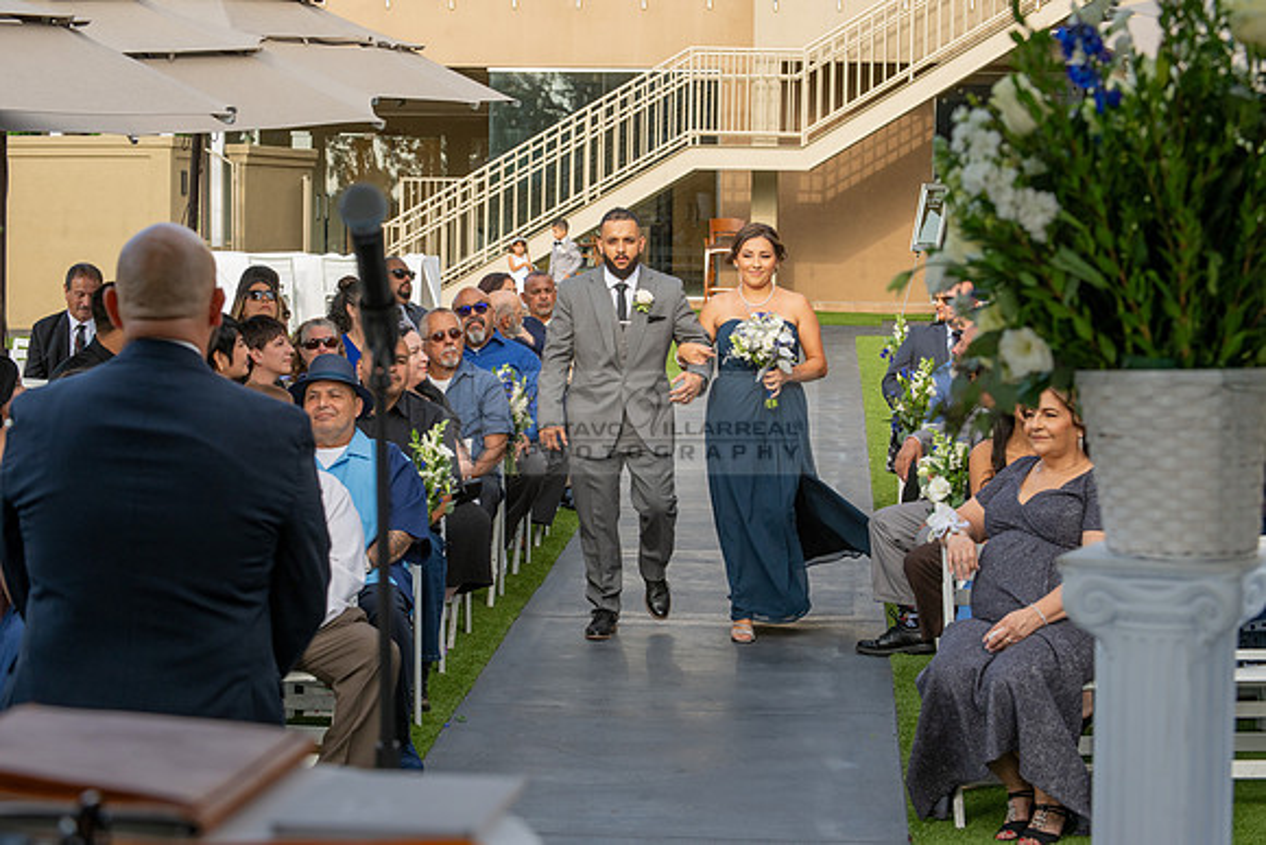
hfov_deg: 25.4
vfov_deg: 17.1
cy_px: 422
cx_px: 633
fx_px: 2814
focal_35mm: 80
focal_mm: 80
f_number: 6.3
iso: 400
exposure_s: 1/400
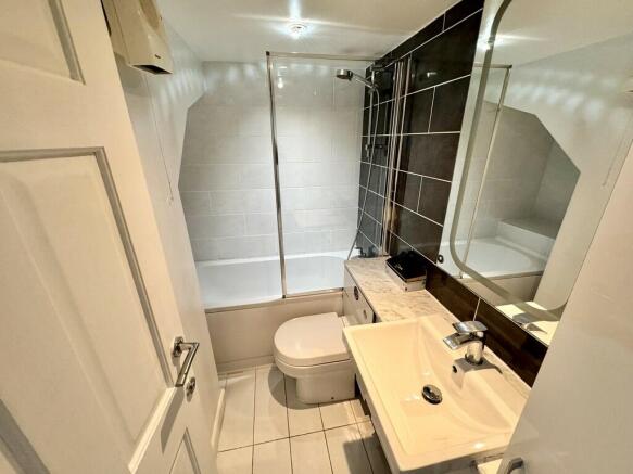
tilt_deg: -21.1
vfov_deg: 85.7
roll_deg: +0.3
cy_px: 237
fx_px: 256
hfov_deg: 102.1
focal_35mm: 14
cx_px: 316
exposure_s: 1/99
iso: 200
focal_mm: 2.22
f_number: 2.2
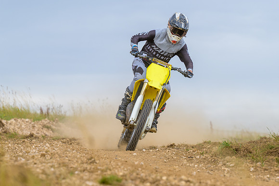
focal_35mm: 242
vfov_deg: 5.7
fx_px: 1872
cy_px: 104
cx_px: 140
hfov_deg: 8.5
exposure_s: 1/320
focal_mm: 145
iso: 64
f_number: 4
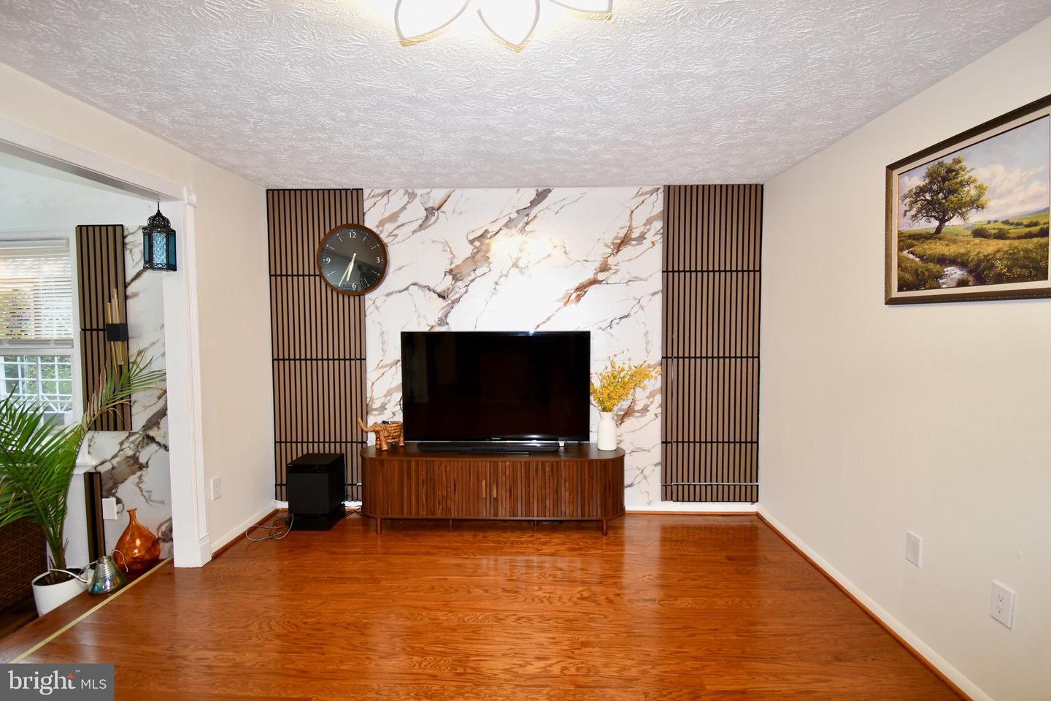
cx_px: 526
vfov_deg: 77.3
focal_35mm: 15
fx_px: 438
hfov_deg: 100.4
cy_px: 350
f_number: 4.5
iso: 900
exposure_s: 1/60
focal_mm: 10
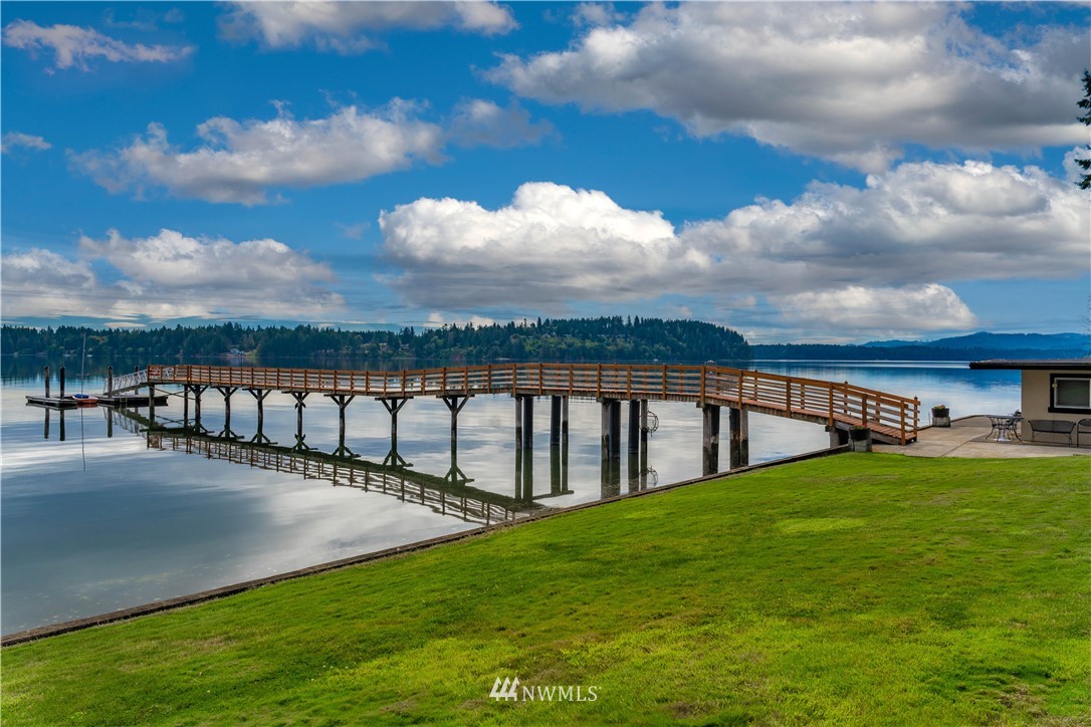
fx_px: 761
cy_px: 364
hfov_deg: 71.3
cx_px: 546
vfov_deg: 51.1
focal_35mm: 25
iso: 100
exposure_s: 1/320
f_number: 7.1
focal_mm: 25.1
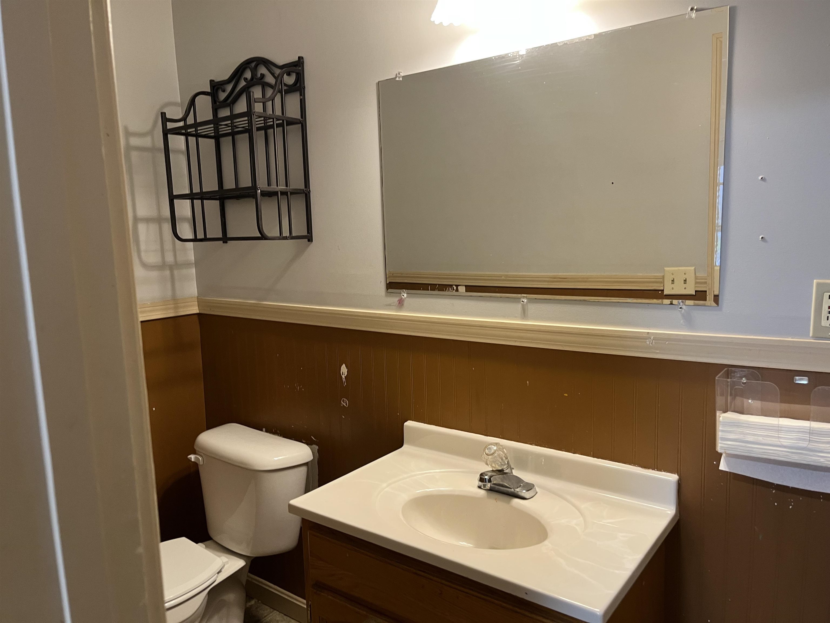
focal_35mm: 26
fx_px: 623
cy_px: 312
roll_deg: +2.3
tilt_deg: -8.4
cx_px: 415
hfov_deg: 67.3
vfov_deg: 53.1
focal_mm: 5.1
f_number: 1.6
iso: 160
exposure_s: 1/60
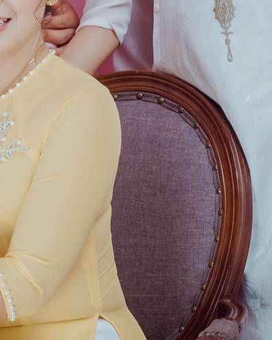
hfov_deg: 7.5
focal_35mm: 205
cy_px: -35
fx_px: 2063
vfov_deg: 9.3
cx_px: 10
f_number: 14
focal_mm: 60
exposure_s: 1/160
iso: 100
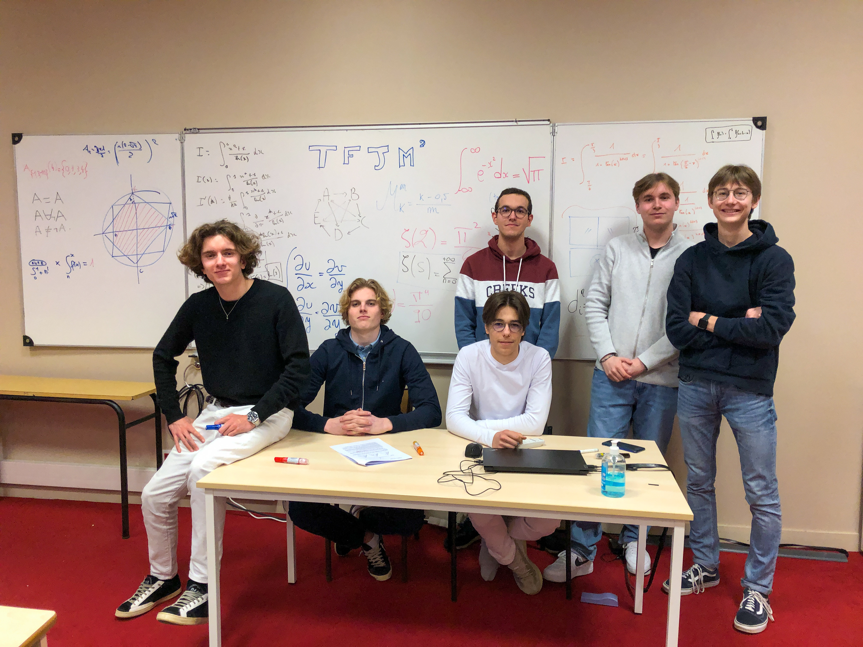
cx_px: 432
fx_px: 698
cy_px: 324
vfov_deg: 49.7
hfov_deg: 63.4
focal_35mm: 28
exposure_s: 1/85
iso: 200
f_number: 1.8
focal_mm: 3.99
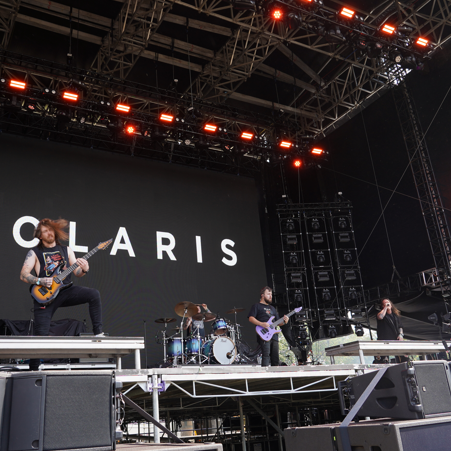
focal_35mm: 35
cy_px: 205
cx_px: 197
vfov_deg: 47.2
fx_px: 516
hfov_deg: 47.1
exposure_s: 1/100
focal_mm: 24
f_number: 7.1
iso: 100
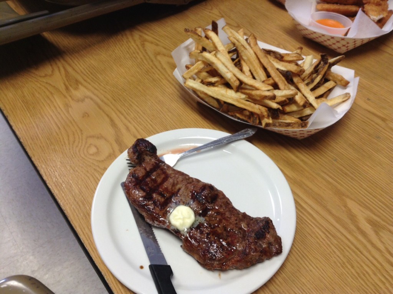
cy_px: 147
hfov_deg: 55.4
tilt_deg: -49.5
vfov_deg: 42.8
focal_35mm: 33
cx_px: 196
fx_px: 374
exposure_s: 1/24
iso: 50
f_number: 2.4
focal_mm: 3.3
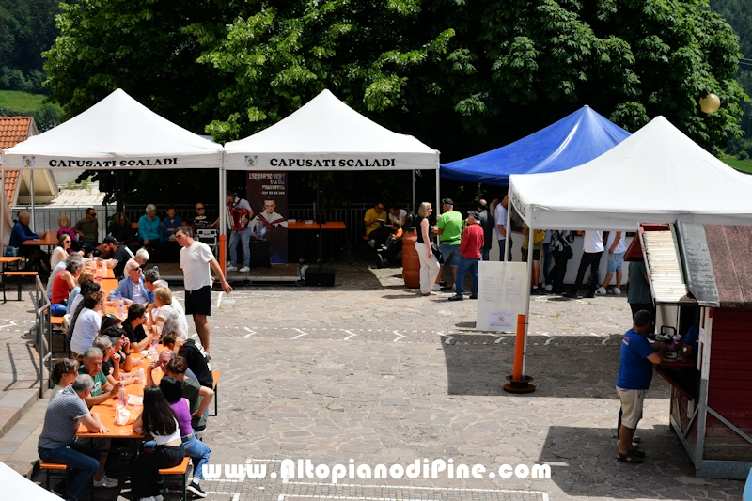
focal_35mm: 72
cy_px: 250
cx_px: 376
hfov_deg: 28.1
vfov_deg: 18.9
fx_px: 1504
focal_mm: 48
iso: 100
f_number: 9
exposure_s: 1/320
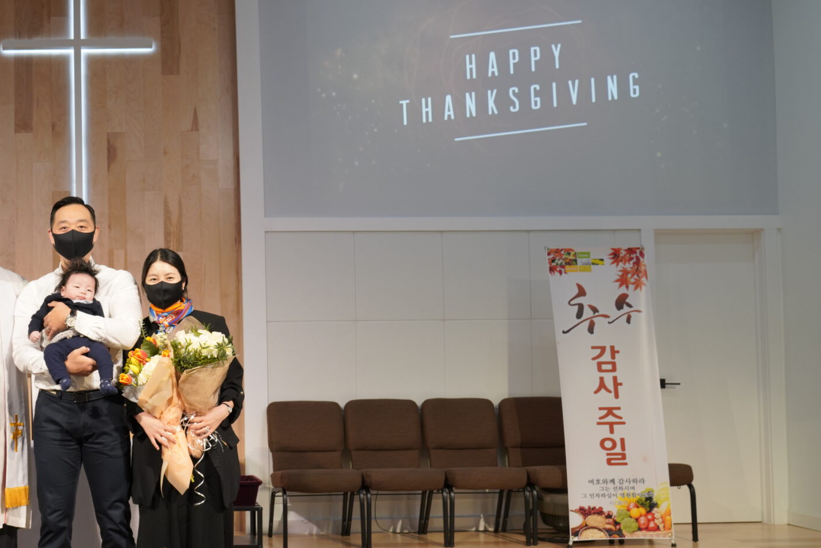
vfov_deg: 30.5
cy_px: 329
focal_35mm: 44
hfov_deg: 40.8
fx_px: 1004
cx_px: 73
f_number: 4
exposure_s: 1/80
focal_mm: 24
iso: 500
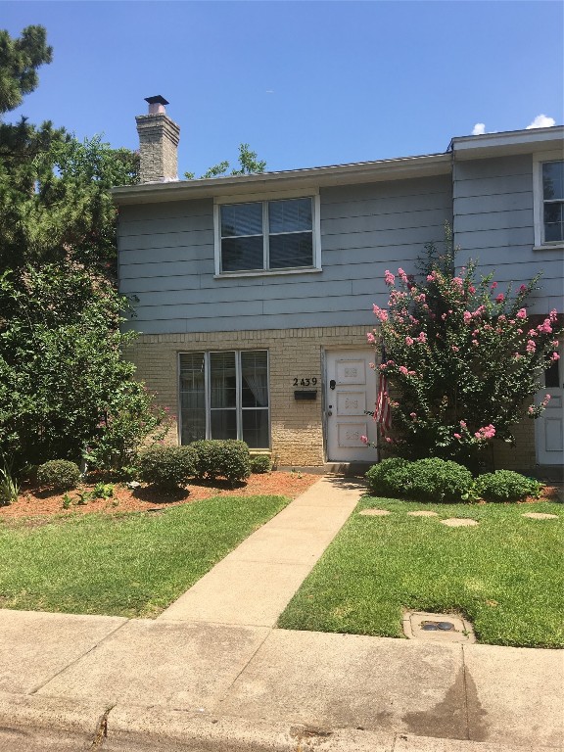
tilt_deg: +2.3
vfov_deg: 61.7
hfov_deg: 48.2
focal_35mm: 29
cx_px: 282
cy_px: 376
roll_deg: +0.6
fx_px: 630
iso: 25
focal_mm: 4.15
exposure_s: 1/986
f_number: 2.2
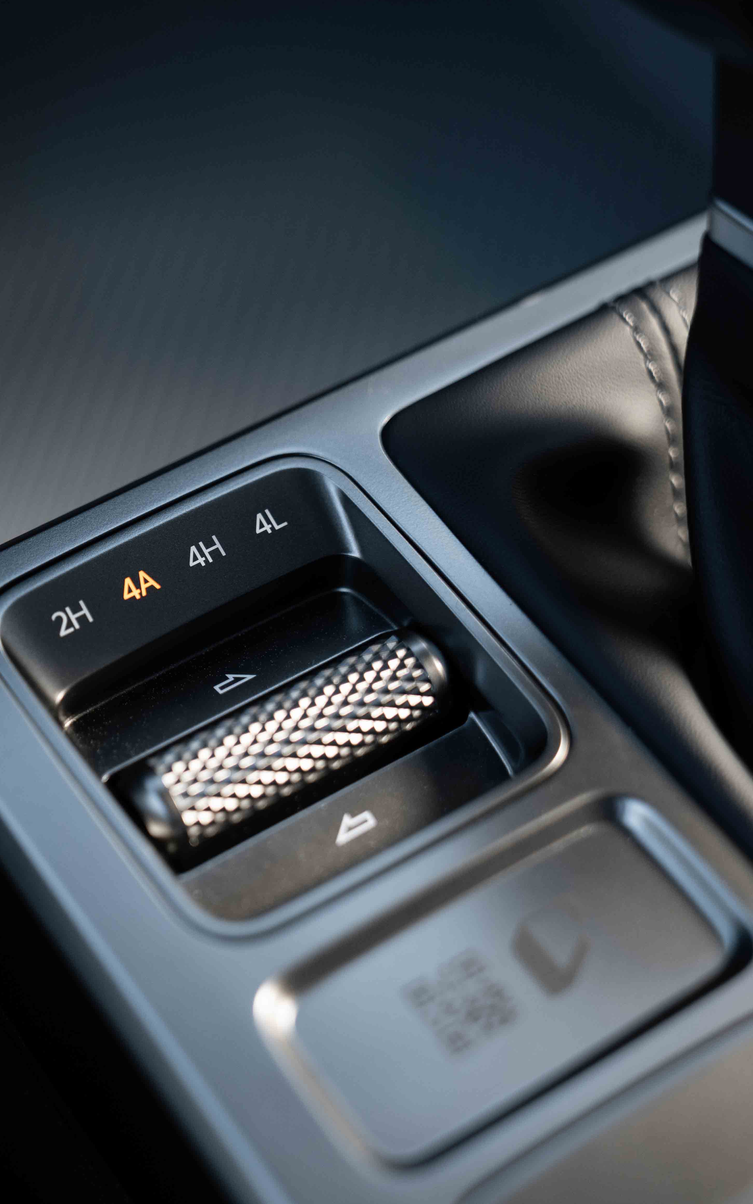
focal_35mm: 71
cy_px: 605
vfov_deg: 29.0
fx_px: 2331
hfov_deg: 18.3
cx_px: 203
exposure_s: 1/320
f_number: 2.8
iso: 500
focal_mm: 46
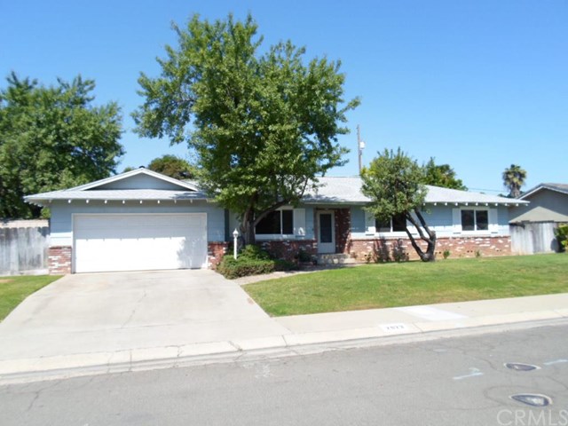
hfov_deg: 69.4
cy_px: 213
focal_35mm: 25
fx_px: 410
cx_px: 284
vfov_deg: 54.9
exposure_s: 1/1000
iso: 80
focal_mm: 4.5
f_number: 2.5
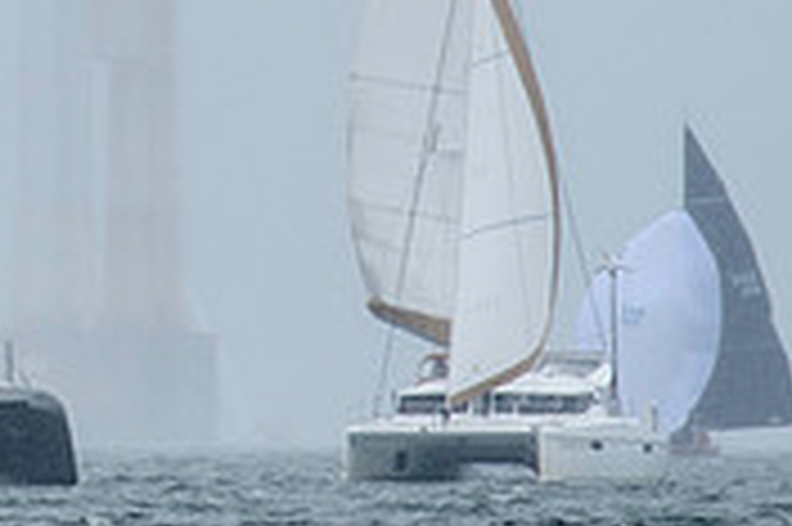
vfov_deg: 0.9
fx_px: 32661
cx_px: -454
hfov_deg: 1.4
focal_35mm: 1486
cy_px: -281
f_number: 5.6
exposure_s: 1/1600
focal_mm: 300
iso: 500
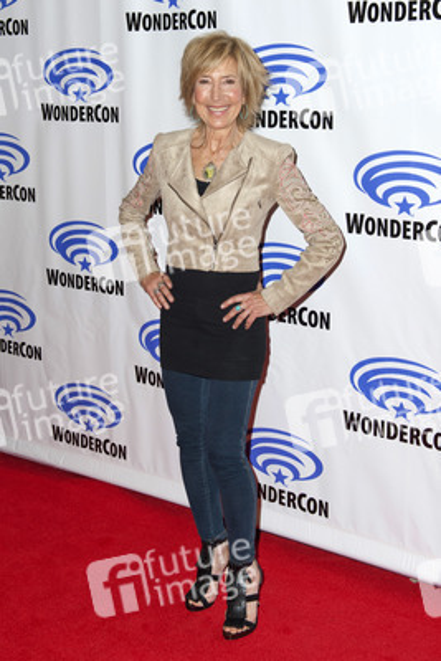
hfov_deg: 33.4
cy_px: 330
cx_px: 220
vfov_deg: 48.4
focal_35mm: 40
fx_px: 734
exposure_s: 1/320
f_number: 4
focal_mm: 40
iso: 400
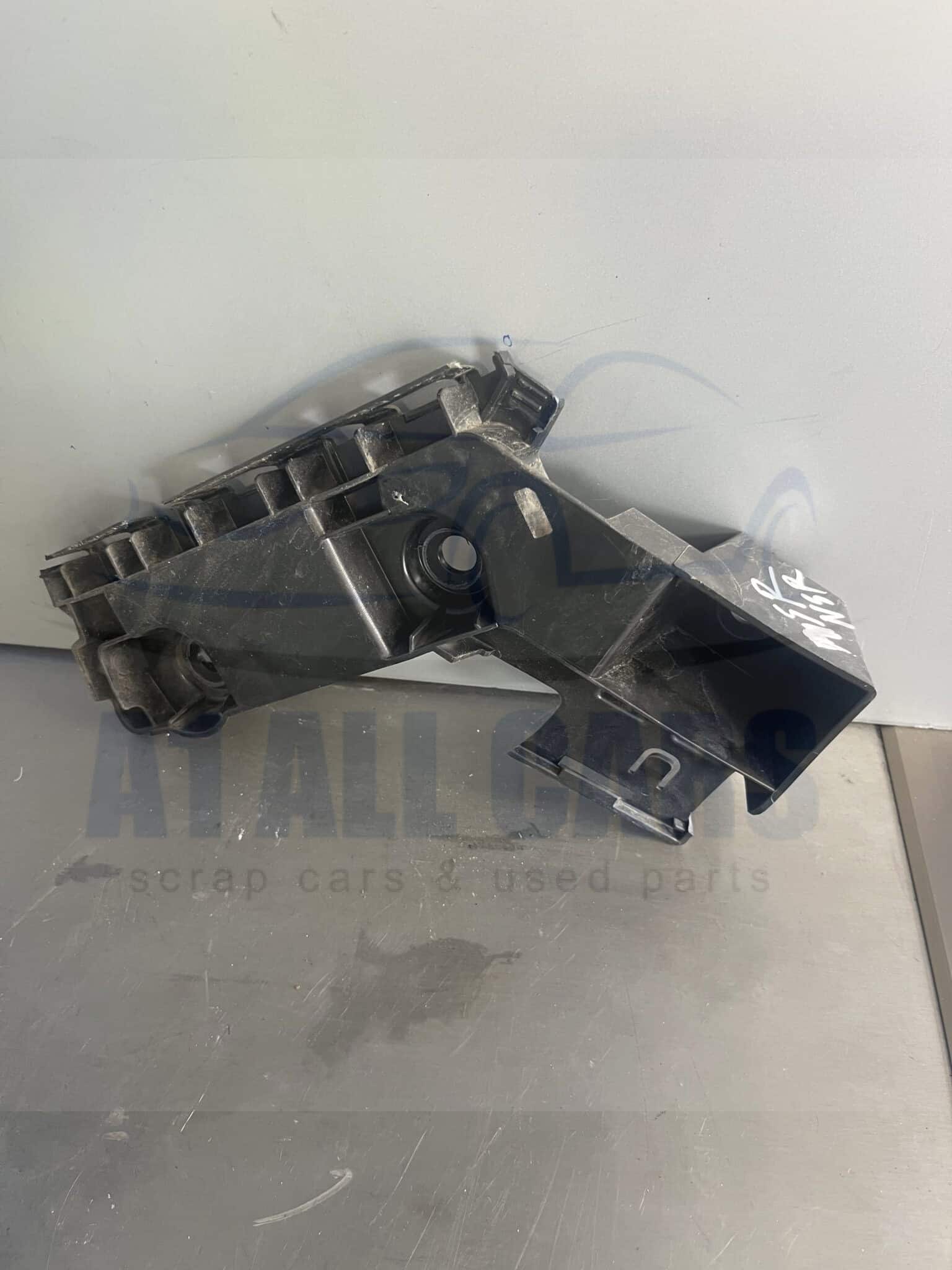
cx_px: 476
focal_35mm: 26
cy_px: 635
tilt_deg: -45.2
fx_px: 953
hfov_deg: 53.1
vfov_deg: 67.3
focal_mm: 5.1
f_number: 1.6
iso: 125
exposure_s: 1/69
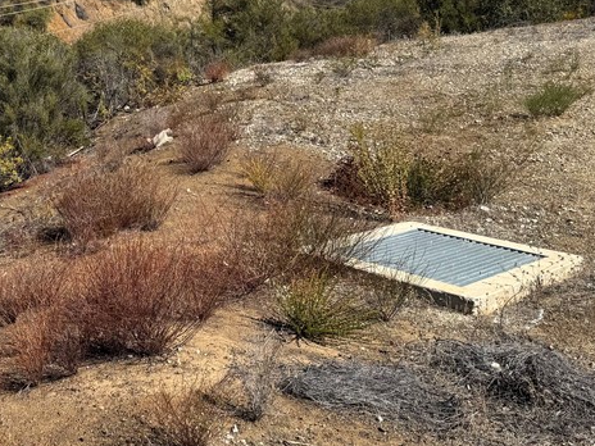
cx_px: 71
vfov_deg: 27.3
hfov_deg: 34.4
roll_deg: +0.2
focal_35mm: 53
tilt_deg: -6.9
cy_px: 135
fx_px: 911
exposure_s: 1/3597
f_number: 1.78
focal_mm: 6.76
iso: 80
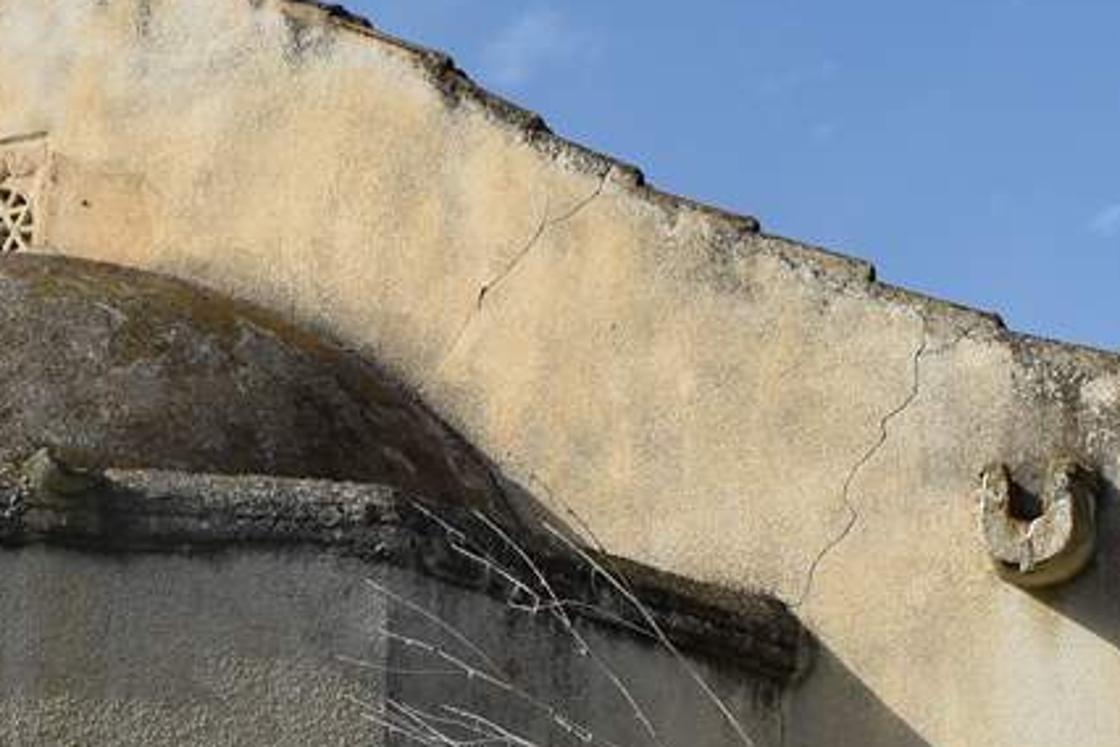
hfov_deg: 26.1
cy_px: 868
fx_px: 2364
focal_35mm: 76
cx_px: 212
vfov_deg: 17.2
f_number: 9
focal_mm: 18
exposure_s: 1/320
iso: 100
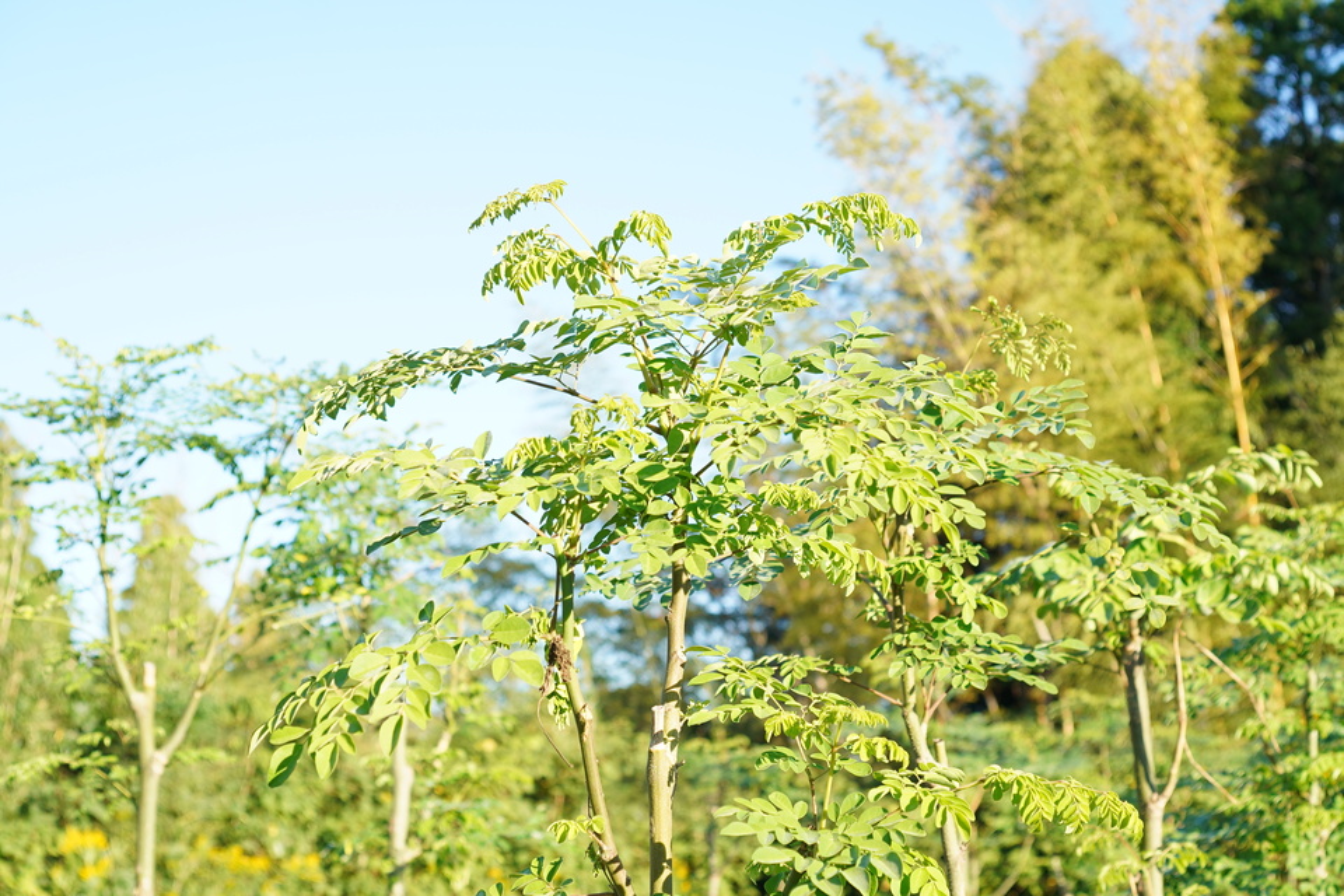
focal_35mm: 52
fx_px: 1941
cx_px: 672
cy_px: 448
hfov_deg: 38.2
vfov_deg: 26.0
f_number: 4.5
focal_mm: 35
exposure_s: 1/160
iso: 100
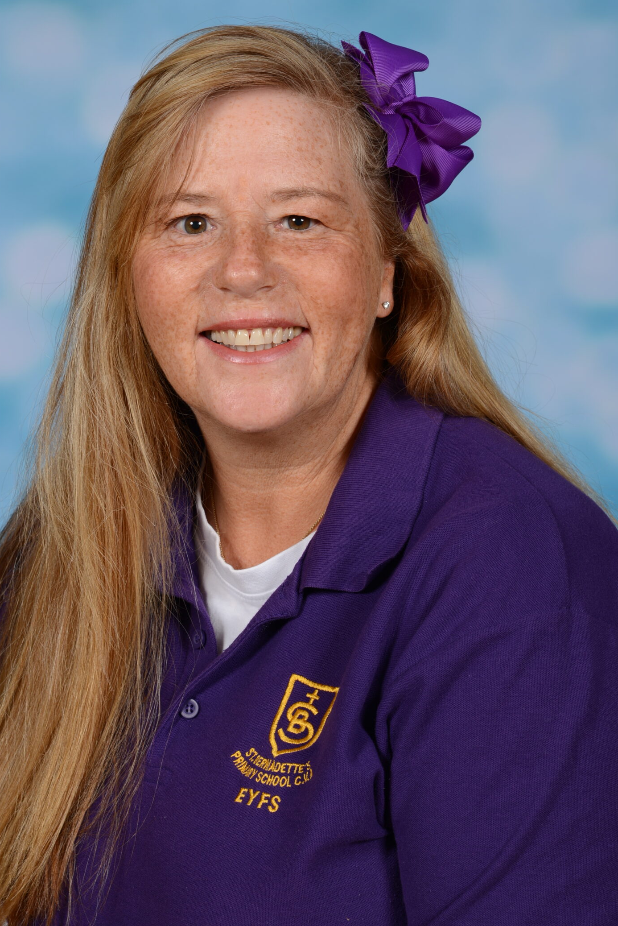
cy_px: 445
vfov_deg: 13.9
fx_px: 3807
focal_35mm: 148
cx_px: 268
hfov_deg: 9.3
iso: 100
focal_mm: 120
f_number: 11
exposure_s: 1/160
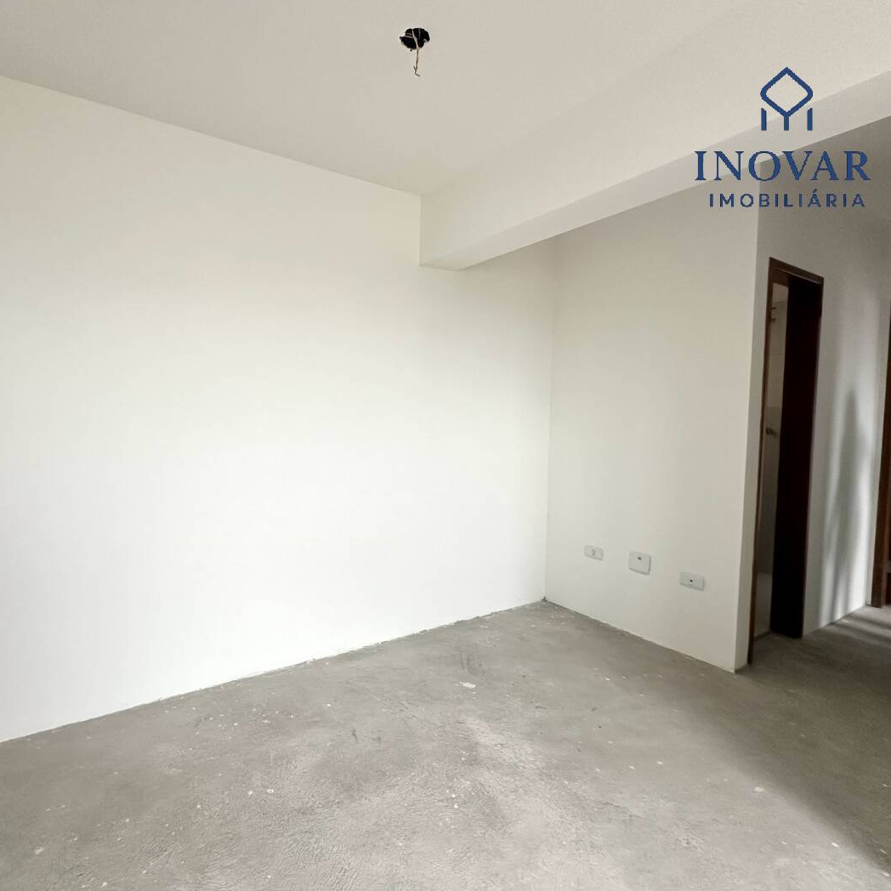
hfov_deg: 82.5
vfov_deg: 84.0
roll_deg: -0.5
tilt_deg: -1.9
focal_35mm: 17
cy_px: 440
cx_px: 337
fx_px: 495
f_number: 2.2
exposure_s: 1/99
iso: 125
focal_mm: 2.22
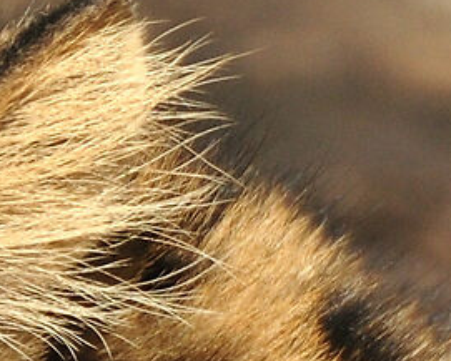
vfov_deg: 0.7
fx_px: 31579
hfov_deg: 0.8
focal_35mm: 2365
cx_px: -642
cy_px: 772
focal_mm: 190
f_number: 5.3
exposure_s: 1/1500
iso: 200
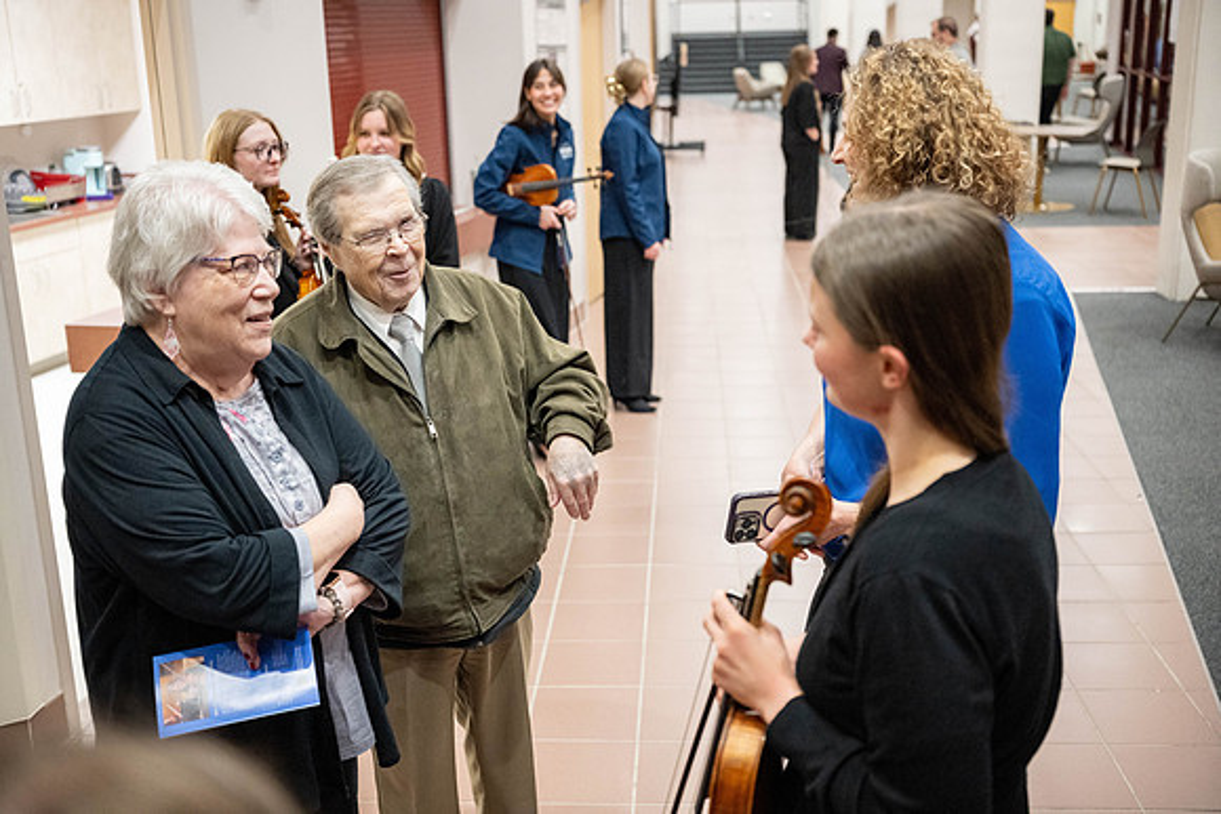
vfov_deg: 35.1
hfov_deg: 50.7
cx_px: 610
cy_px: 407
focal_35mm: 38
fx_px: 1289
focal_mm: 38
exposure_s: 1/250
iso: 4000
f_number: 2.8
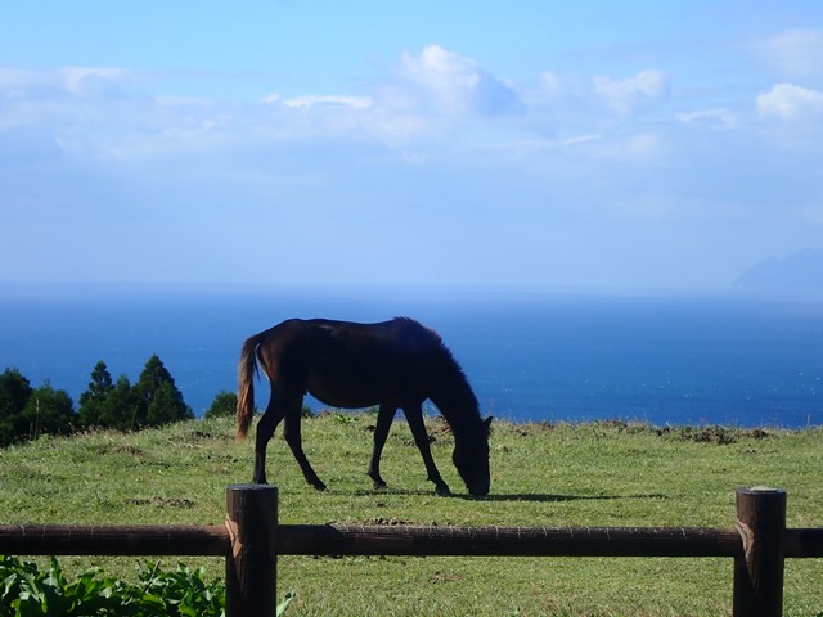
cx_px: 412
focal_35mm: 100
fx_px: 2378
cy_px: 308
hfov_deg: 19.6
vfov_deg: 14.8
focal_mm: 18
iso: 100
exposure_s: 1/320
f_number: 6.3
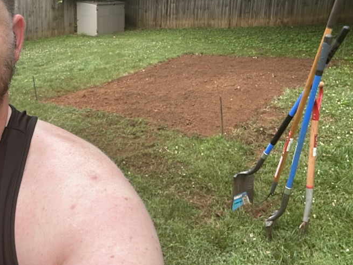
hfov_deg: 50.6
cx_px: 125
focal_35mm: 36
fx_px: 367
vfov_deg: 38.8
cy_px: 70
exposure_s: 1/67
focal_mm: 2.69
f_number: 1.9
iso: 80
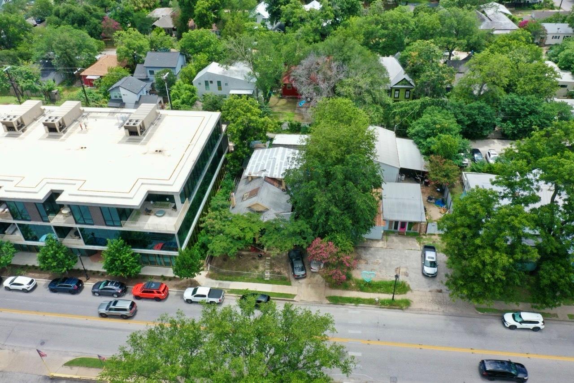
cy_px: 192
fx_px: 446
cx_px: 287
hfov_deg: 65.5
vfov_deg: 46.4
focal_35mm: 28
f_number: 11
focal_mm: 10.26
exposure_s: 1/80
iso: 100
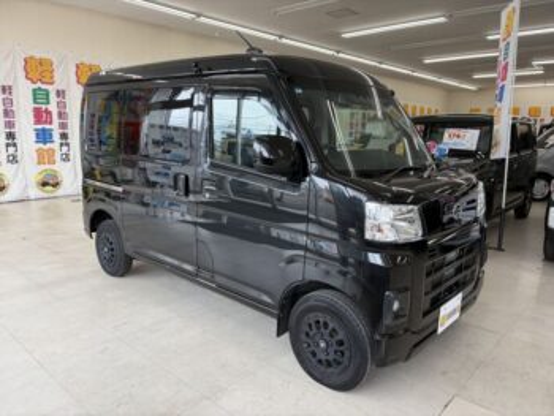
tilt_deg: -10.3
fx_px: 416
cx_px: 277
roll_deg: -1.1
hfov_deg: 67.3
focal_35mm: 26
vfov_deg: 53.1
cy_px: 208
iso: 40
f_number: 1.6
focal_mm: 5.96
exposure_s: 1/129
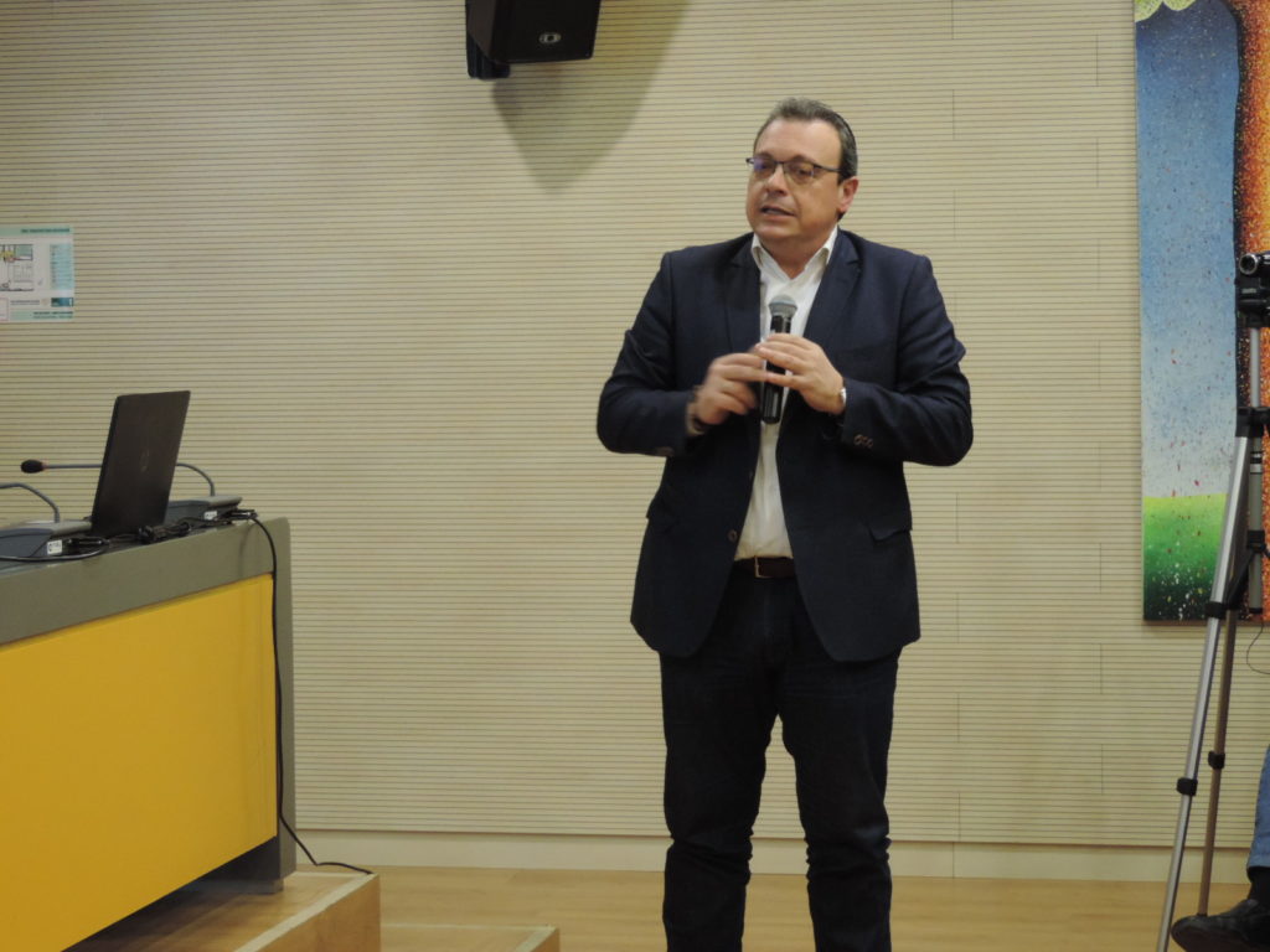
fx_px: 3119
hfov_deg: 23.0
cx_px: 635
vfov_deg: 17.4
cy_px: 476
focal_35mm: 85
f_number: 4
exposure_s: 1/25
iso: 560
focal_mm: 15.1
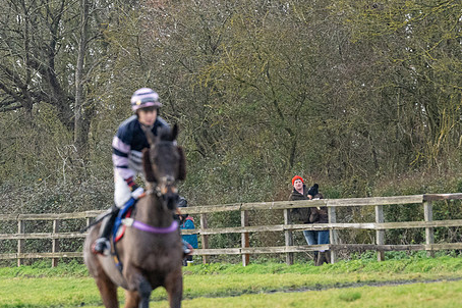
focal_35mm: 368
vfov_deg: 3.7
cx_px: 196
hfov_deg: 5.6
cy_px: 186
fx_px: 4719
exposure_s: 1/400
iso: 1600
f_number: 4
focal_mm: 165
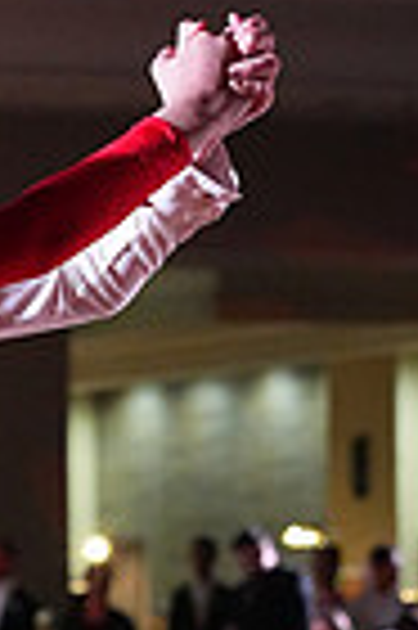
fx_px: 5796
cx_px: -151
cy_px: 806
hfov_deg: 4.1
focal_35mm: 332
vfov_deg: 6.2
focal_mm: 80
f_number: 5
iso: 8000
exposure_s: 1/400
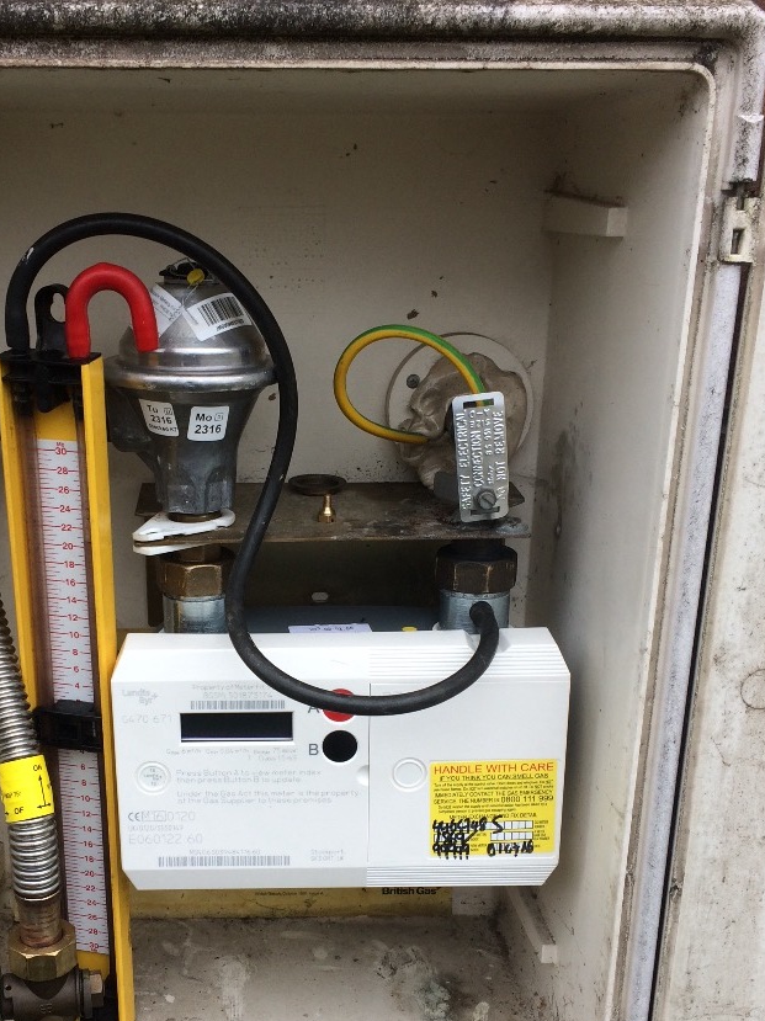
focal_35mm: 42
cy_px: 631
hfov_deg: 34.1
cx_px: 266
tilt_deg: -21.0
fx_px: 1239
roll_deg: -0.2
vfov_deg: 44.5
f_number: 2.2
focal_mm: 4.15
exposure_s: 1/151
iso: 32
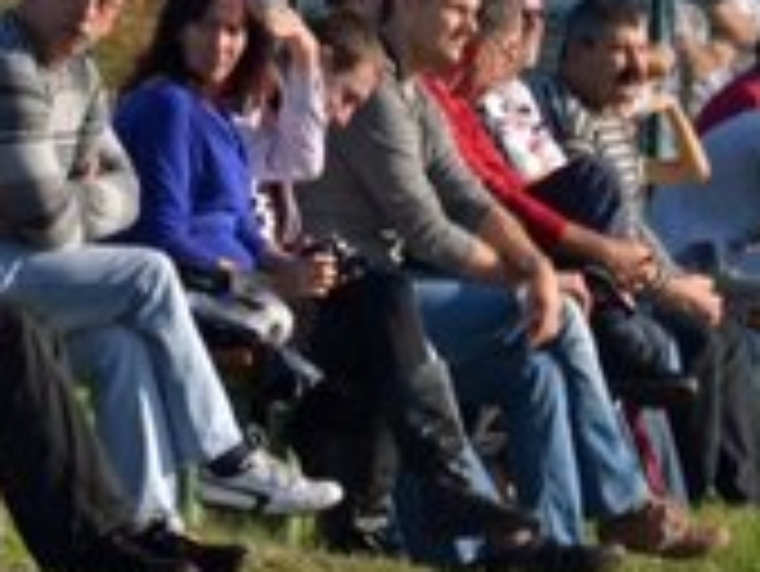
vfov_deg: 1.0
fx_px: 32934
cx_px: 301
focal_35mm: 1499
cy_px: 225
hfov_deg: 1.3
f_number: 9
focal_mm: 270
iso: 400
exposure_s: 1/800
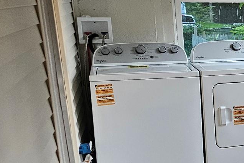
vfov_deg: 17.7
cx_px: 390
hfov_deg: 21.1
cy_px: 108
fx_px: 522
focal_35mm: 77
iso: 500
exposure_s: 1/120
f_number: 1.7
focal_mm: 6.3
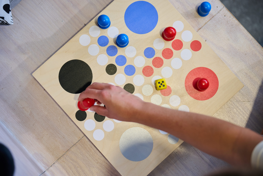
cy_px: 88
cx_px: 132
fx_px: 643
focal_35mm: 88
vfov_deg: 15.5
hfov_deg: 23.1
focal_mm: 88
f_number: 2.8
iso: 400
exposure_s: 1/250
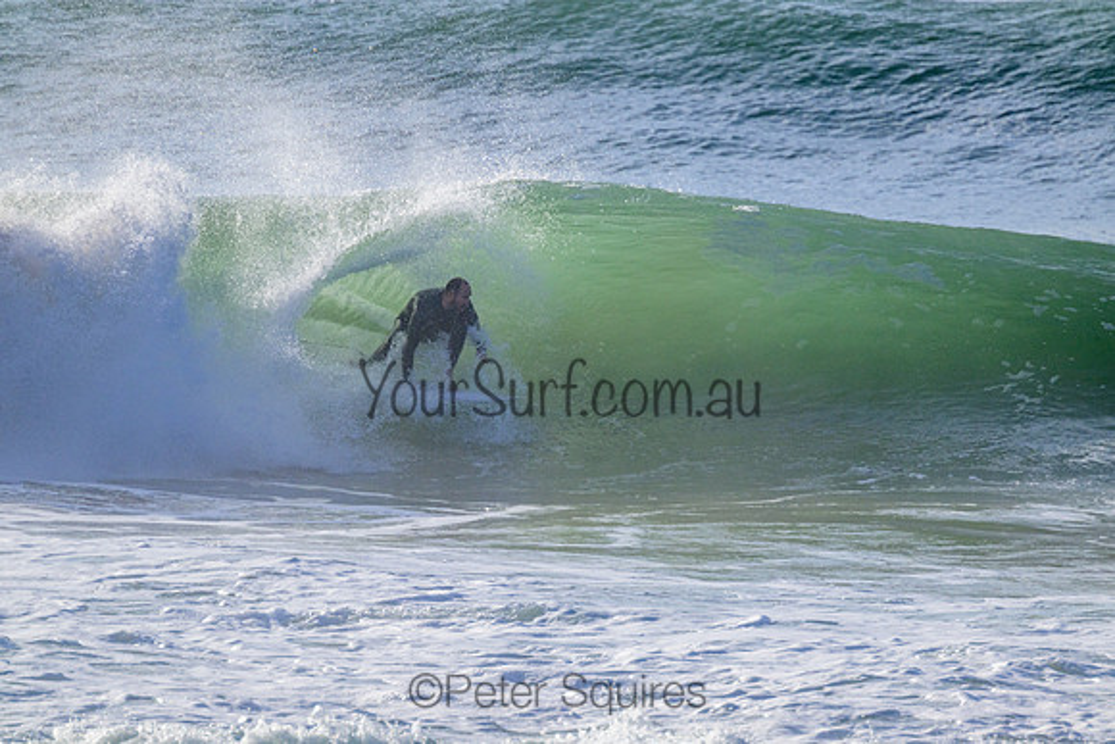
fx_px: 24782
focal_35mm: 800
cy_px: 372
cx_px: 558
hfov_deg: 2.6
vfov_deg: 1.7
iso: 900
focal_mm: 800
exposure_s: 1/2000
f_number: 11
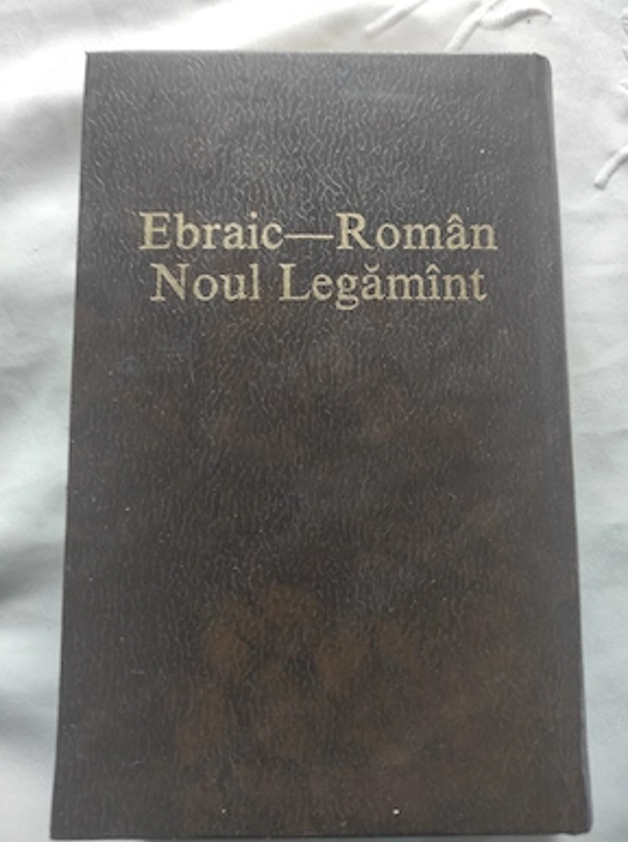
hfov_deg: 52.9
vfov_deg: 67.4
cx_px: 314
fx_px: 631
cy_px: 411
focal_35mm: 26
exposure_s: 1/30
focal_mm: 5.43
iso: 139
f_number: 1.89
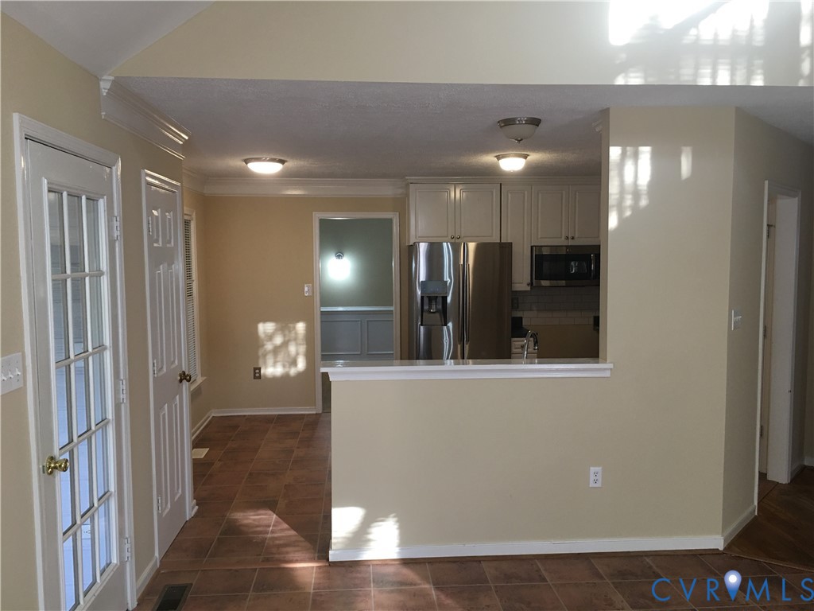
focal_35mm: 29
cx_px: 407
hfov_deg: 61.7
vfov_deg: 48.2
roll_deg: -0.1
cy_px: 306
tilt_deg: -5.0
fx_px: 682
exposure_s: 1/30
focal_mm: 4.15
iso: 40
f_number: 2.2
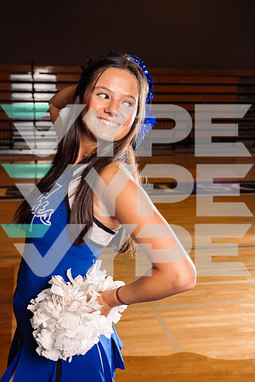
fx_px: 510
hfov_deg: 28.1
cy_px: 191
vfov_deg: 41.1
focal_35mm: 48
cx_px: 128
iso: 250
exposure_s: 1/250
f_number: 8
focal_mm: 48
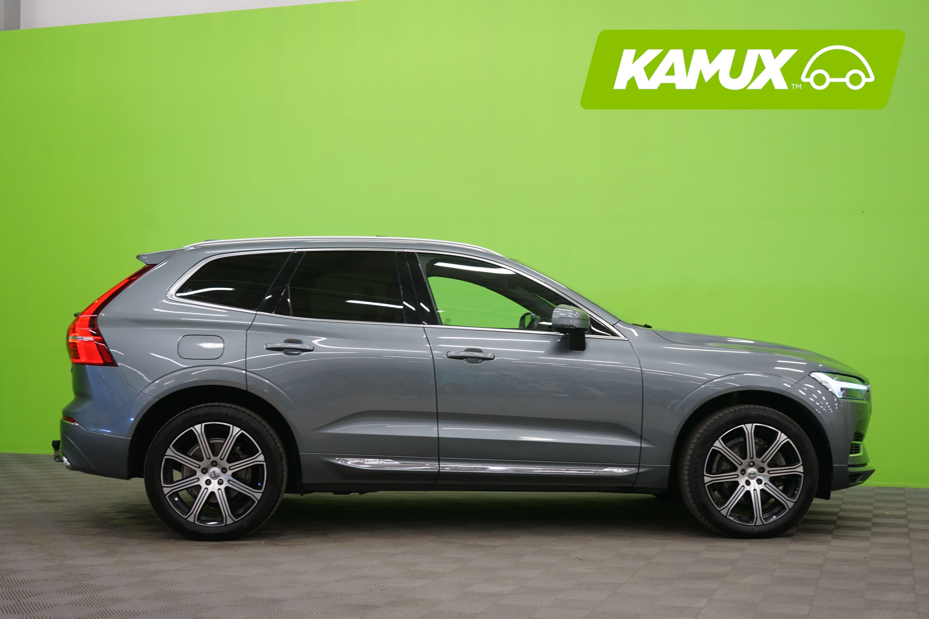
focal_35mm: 46
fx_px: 1187
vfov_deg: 29.2
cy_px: 310
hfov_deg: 42.7
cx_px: 464
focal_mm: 46
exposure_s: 1/8
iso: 400
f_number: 5
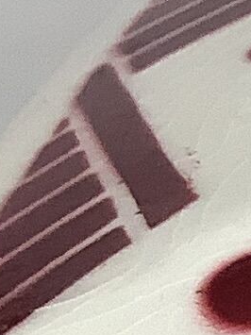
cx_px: 1089
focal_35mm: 285
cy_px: 514
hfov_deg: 4.6
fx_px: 2757
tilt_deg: -29.4
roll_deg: +0.2
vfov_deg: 6.8
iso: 64
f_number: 2.4
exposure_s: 1/100
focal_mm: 3.3
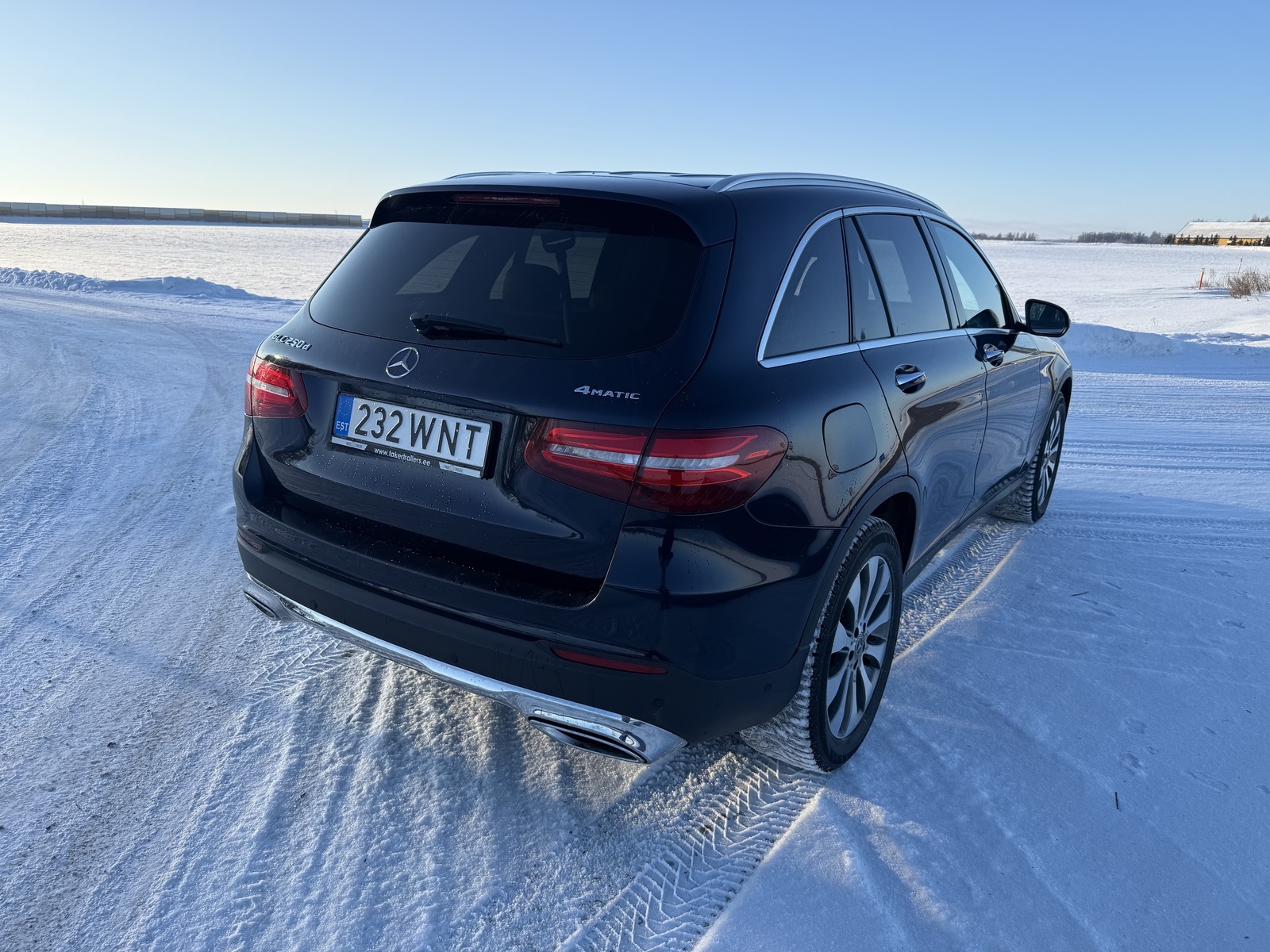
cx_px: 635
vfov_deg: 56.8
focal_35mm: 24
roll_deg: +0.4
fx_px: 881
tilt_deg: -12.9
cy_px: 476
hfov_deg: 71.6
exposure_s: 1/2299
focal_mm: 6.76
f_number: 1.78
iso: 80
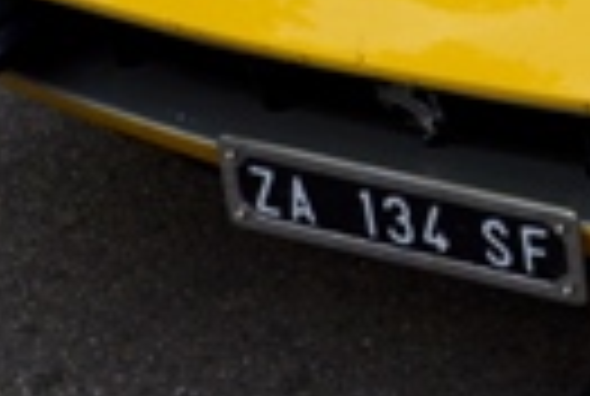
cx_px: 919
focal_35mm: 210
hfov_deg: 9.5
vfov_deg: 6.3
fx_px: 3456
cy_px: -486
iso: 100
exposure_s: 1/200
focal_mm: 29
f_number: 6.3
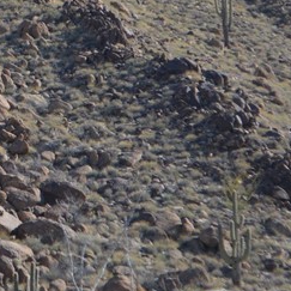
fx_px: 2976
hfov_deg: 5.6
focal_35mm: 313
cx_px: -35
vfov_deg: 5.6
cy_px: 98
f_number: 5.6
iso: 400
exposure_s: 1/1600
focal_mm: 55
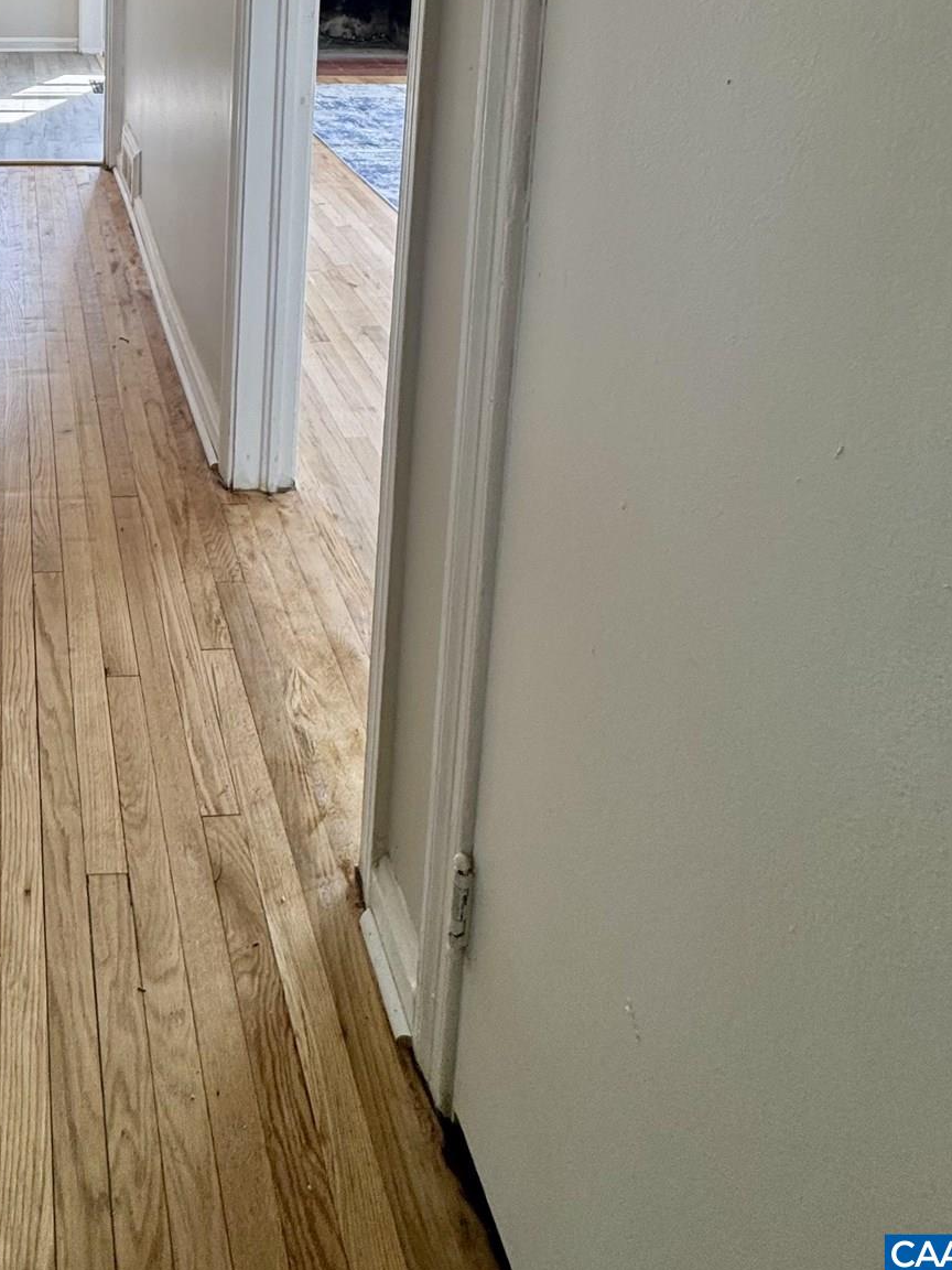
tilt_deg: -9.1
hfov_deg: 44.2
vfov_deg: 51.8
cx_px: 54
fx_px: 1027
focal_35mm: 28
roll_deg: +0.7
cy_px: 23
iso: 40
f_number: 2.2
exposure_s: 1/130
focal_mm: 2.22
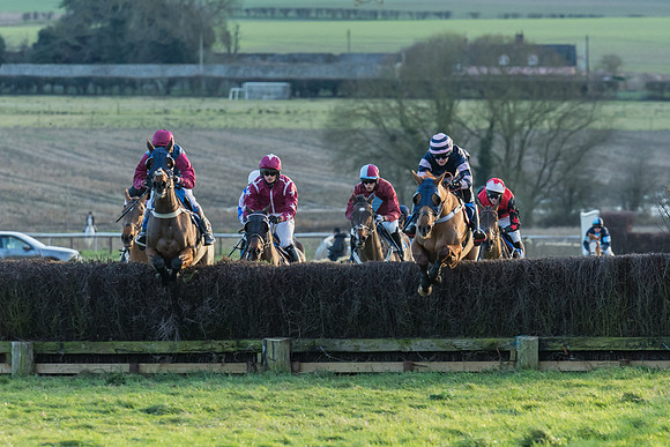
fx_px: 7585
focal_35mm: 407
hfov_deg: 5.1
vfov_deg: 3.4
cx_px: 328
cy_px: 194
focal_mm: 200
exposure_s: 1/1000
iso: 800
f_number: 4
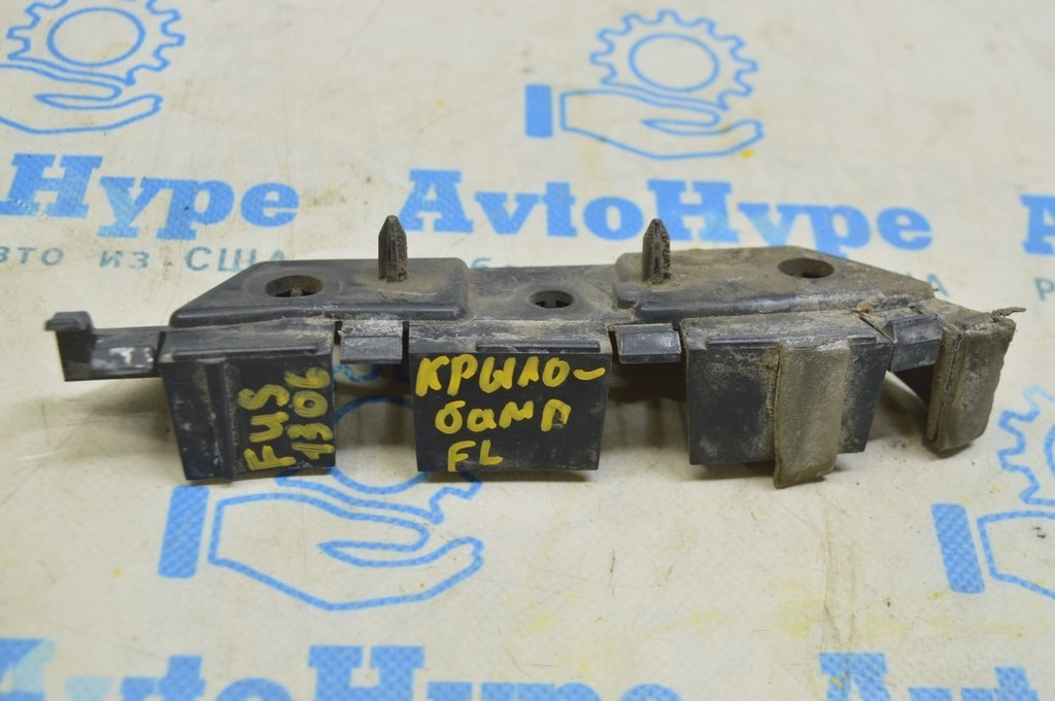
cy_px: 350
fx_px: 1362
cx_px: 528
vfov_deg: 28.9
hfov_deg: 42.4
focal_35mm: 46
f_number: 5.6
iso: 400
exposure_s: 1/20
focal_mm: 31
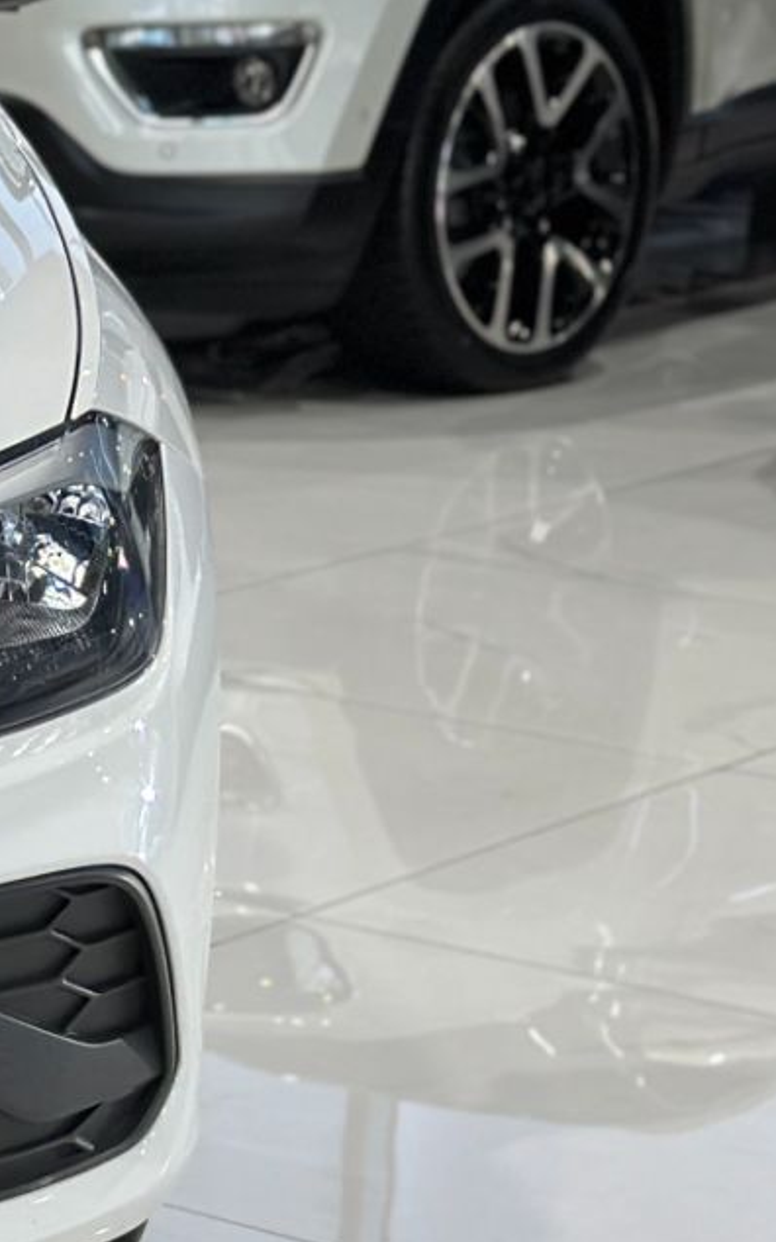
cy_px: 404
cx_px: -958
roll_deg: -0.6
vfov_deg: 13.6
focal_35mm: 154
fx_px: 5213
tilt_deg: -10.6
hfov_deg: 8.0
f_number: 1.78
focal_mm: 6.86
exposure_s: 1/120
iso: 100
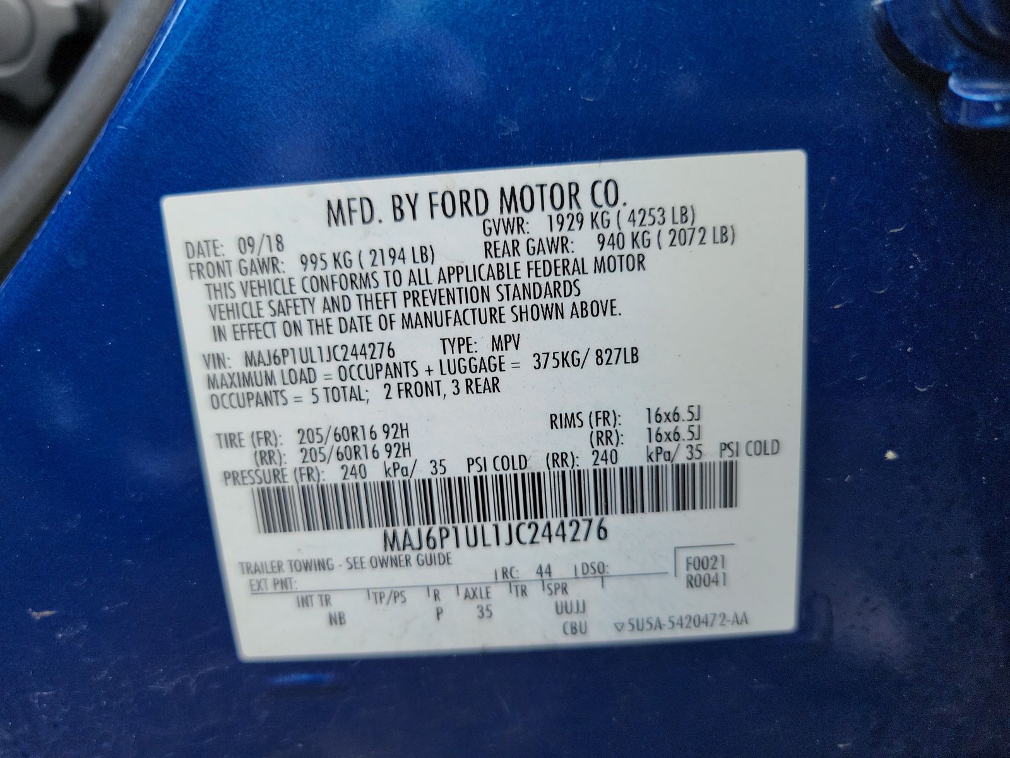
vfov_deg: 56.8
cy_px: 379
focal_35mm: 24
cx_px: 505
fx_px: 700
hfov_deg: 71.6
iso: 51
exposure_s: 1/59
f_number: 1.8
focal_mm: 6.7
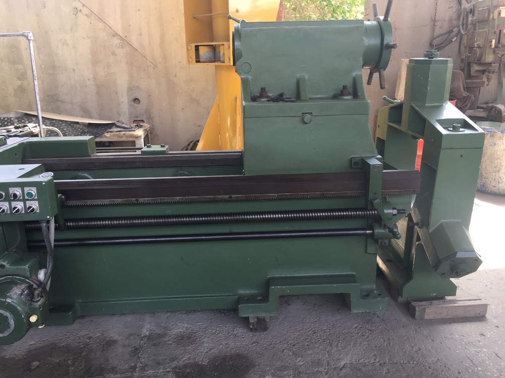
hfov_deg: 61.7
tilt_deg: -16.1
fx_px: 423
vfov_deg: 48.2
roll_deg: +1.6
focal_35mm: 29
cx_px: 252
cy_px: 189
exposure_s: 1/33
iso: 25
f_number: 2.2
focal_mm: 4.15
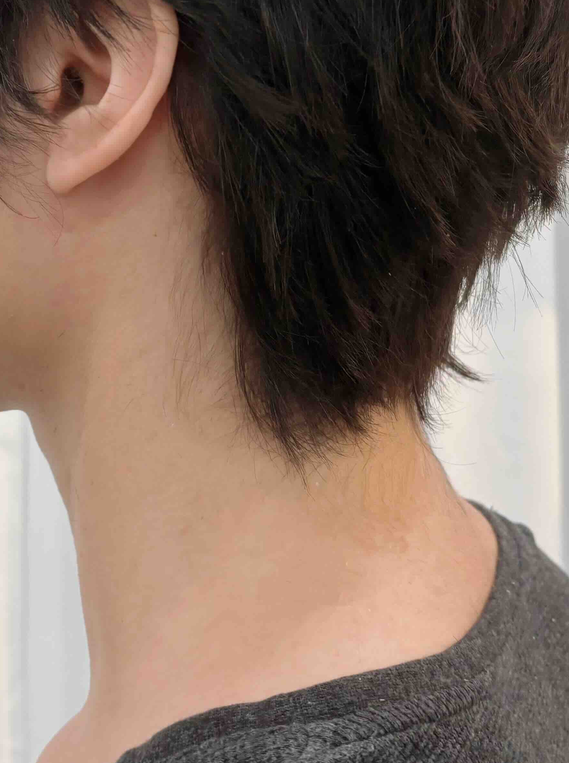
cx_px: 172
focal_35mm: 63
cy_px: 173
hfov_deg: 23.1
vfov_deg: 30.2
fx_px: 1386
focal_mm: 5.96
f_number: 1.6
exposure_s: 1/60
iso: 100
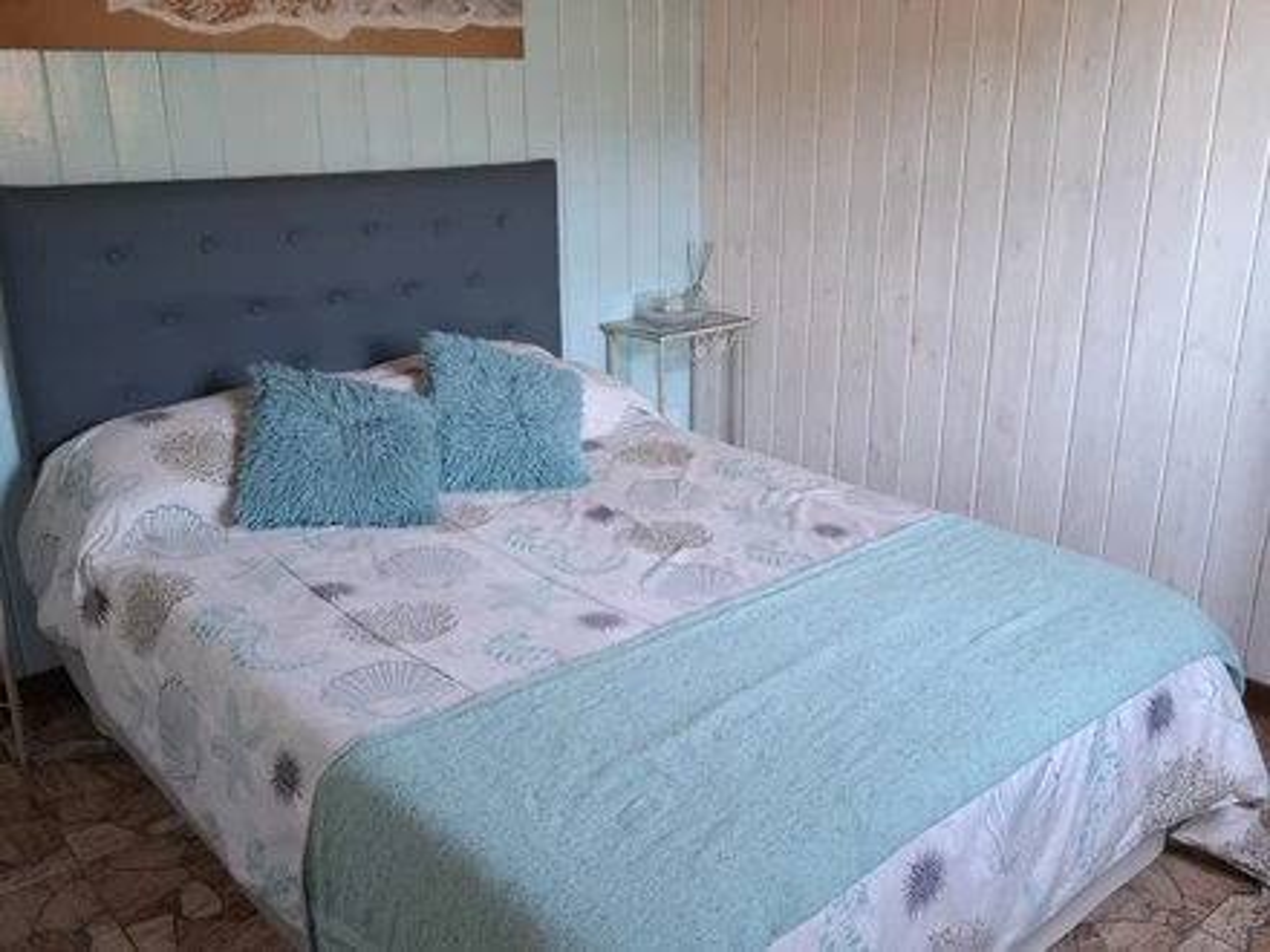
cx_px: 635
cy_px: 476
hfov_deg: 73.9
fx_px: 844
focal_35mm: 23
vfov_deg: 58.9
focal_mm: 5.54
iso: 320
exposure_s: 1/33
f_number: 1.8
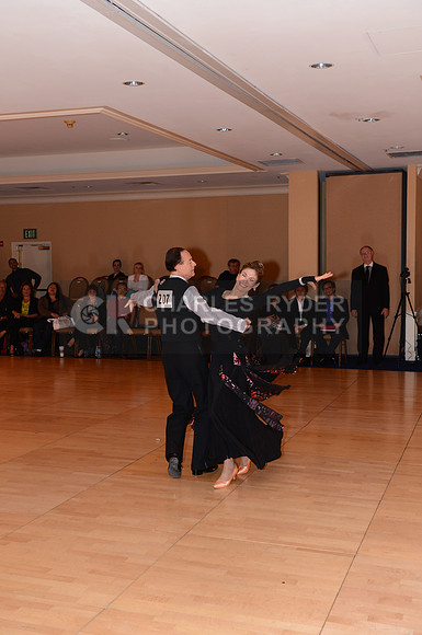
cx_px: 211
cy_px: 318
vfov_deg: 44.6
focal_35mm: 44
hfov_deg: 30.4
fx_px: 776
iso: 800
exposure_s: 1/200
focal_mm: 44
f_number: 5
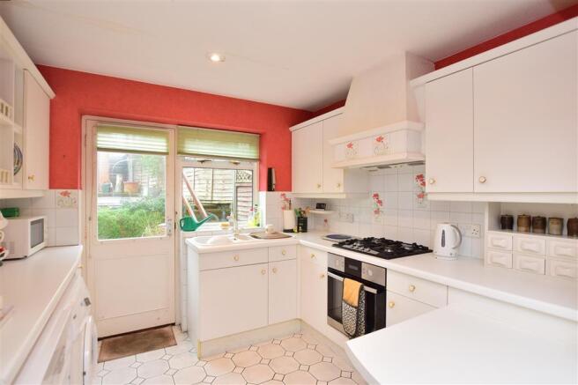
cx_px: 289
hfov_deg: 100.4
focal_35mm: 15
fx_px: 241
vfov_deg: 77.3
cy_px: 192
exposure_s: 1/25
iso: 200
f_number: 5
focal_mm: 10
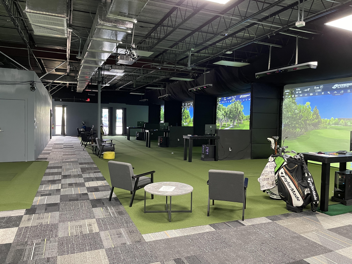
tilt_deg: -2.2
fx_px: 264
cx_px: 176
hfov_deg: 67.3
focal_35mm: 26
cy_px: 132
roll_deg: -1.4
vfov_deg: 53.1
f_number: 1.6
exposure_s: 1/40
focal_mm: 4.2
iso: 500
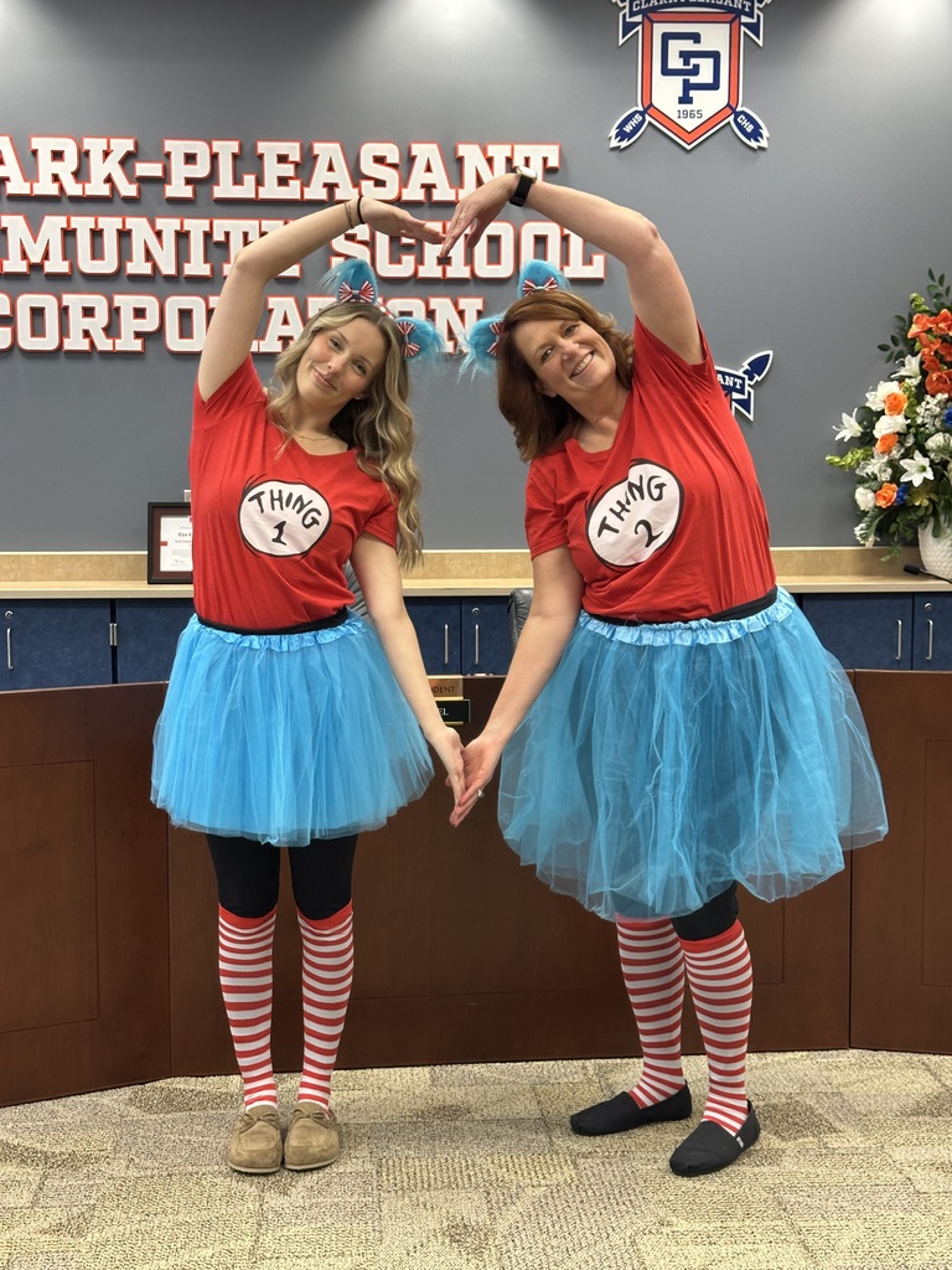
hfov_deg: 30.3
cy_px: 635
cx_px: 476
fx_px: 1760
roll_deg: -0.7
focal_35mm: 48
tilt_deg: -5.2
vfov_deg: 39.7
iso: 125
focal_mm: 6.86
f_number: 1.78
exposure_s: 1/60
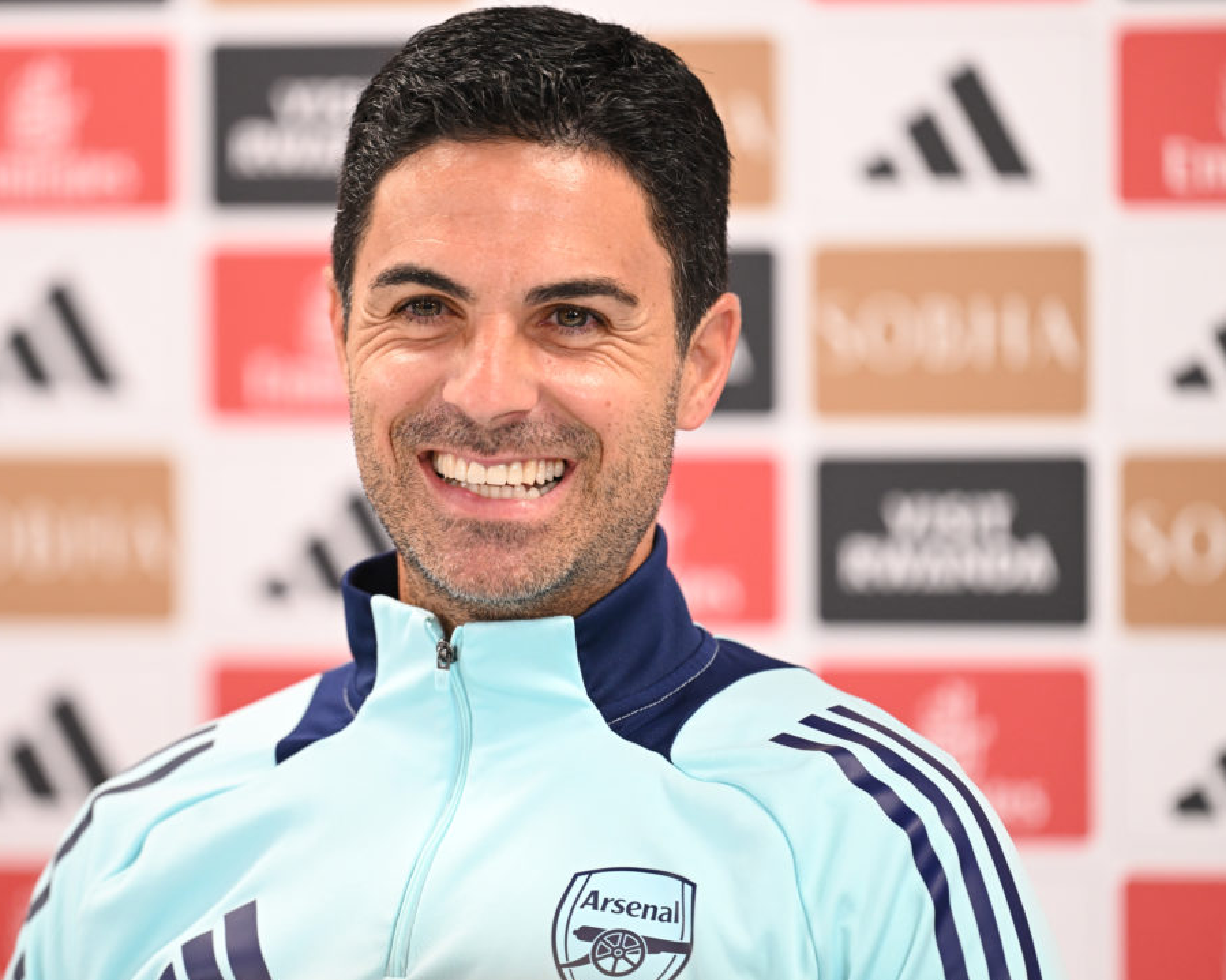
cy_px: 504
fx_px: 17270
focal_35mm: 476
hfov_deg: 4.1
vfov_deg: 3.3
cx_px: 513
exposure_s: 1/320
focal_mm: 400
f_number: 3.2
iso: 1600
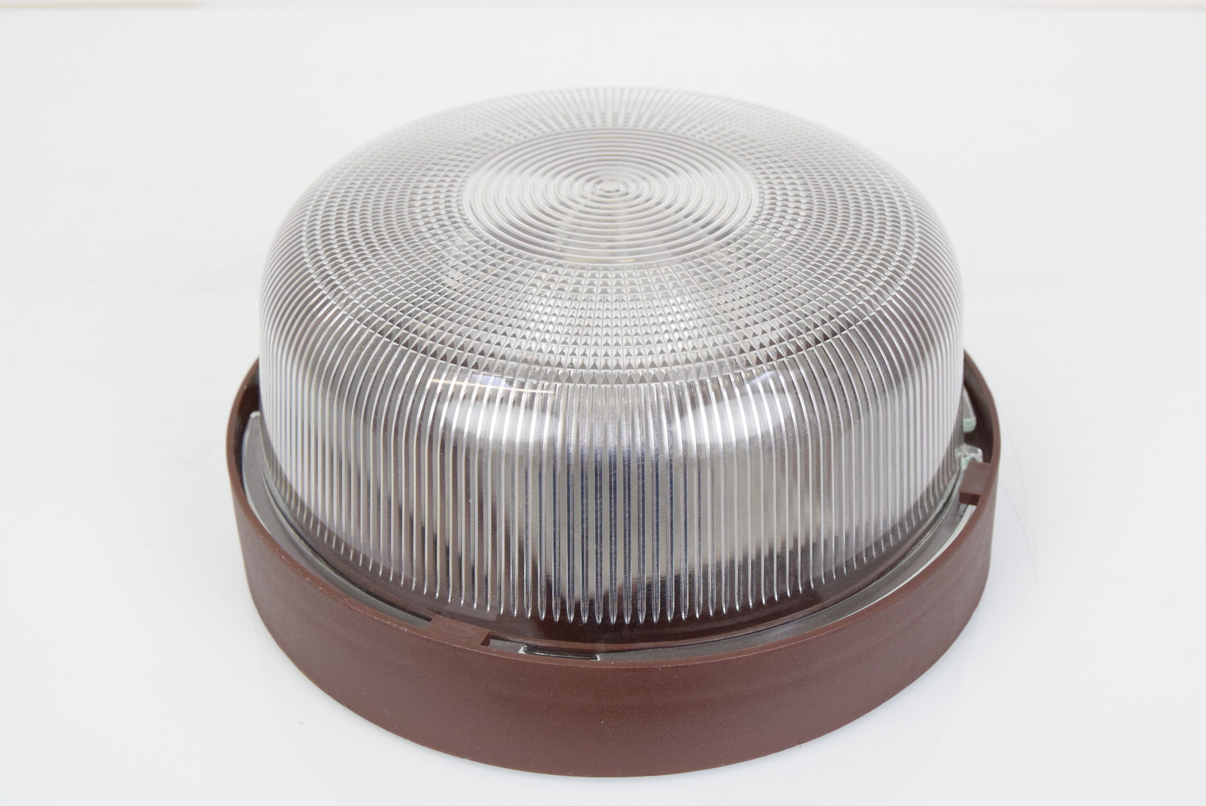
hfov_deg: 41.1
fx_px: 1609
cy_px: 403
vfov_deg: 28.1
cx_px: 603
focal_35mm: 48
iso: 1600
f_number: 7.1
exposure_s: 1/200
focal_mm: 32
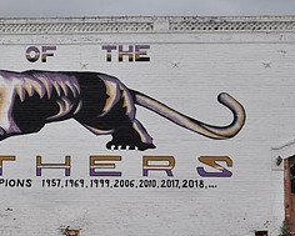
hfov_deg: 22.3
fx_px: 725
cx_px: 11
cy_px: 119
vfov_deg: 18.5
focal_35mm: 83
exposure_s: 1/200
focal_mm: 24
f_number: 7.1
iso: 200
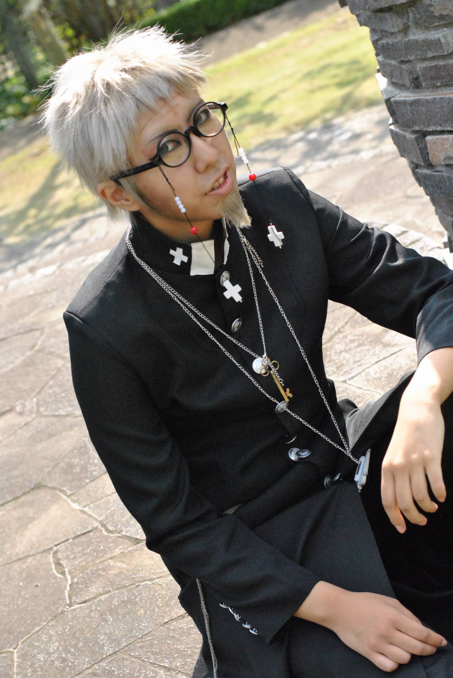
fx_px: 1412
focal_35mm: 75
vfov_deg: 27.0
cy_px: 339
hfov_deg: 18.2
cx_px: 226
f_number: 4.5
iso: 1600
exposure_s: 1/4000
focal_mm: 50
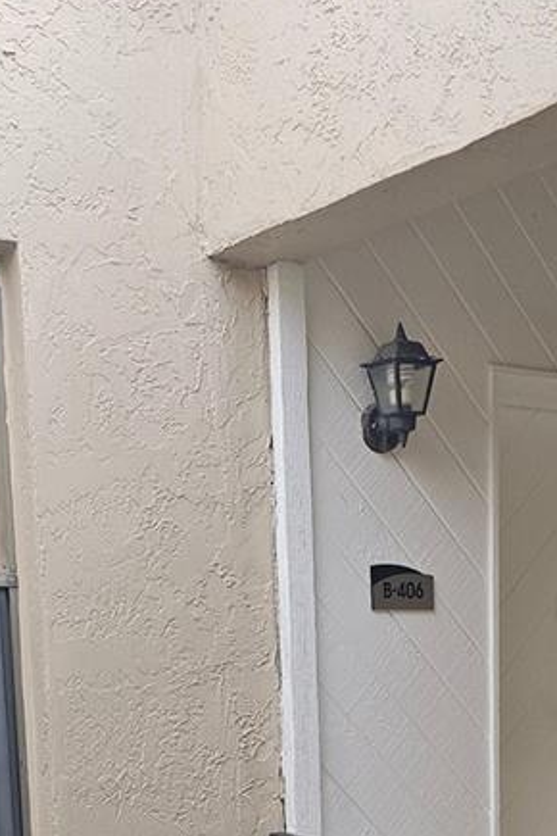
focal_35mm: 66
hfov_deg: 20.6
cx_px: 348
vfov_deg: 28.5
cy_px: 853
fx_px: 1532
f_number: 1.7
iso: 12
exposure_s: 1/120
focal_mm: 6.3
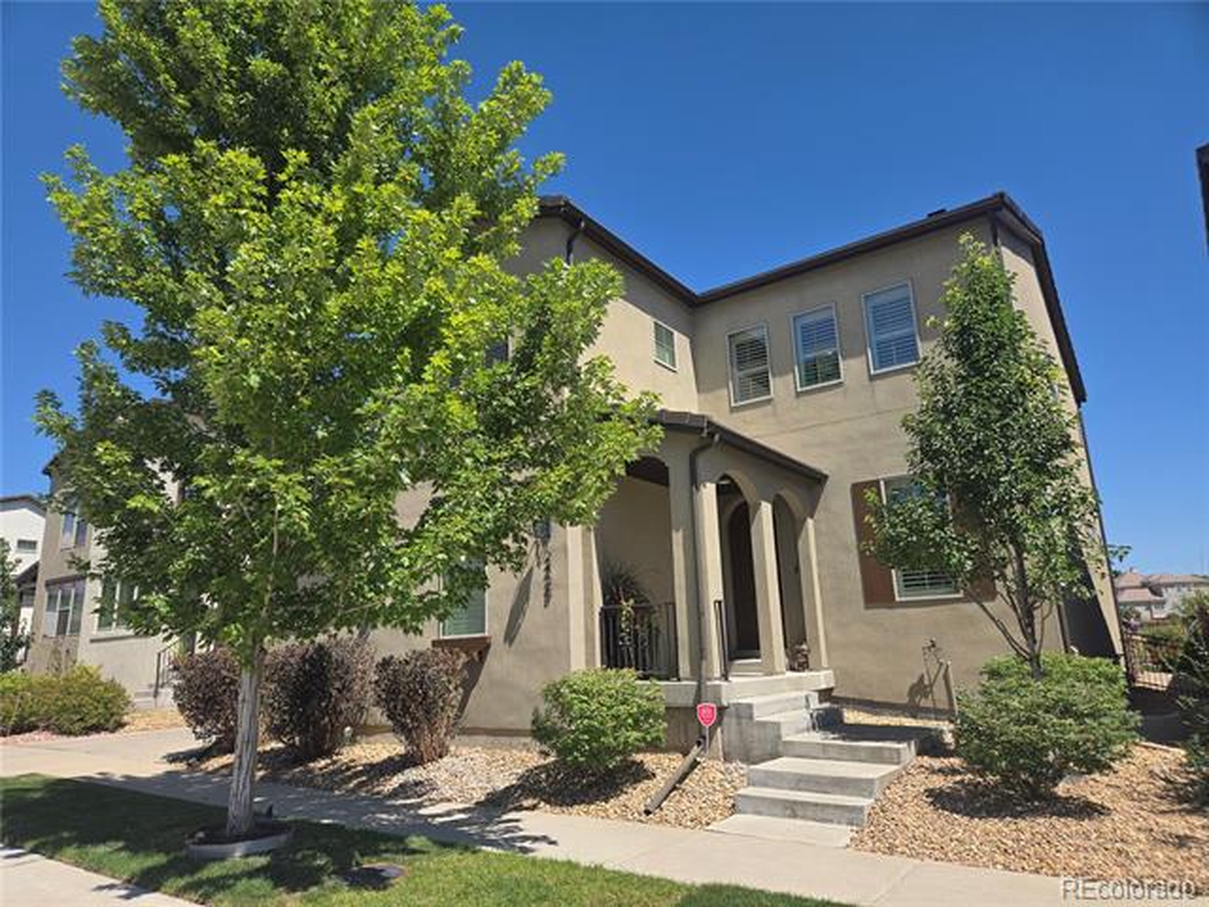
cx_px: 604
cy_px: 454
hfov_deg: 73.9
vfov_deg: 58.9
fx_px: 803
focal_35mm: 23
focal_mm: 5.4
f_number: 1.8
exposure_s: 1/1650
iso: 25
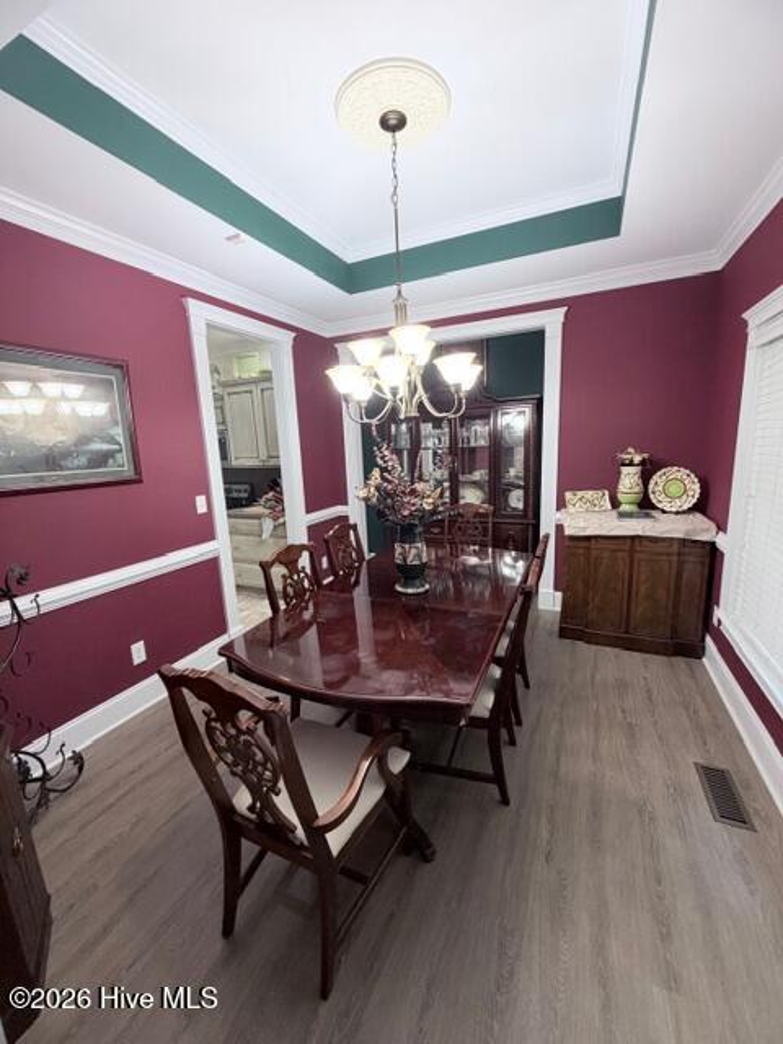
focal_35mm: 14
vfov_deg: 102.1
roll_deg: +2.1
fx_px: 422
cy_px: 522
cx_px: 392
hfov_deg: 85.7
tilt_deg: -10.0
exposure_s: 1/60
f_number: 2.2
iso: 250
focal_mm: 2.22
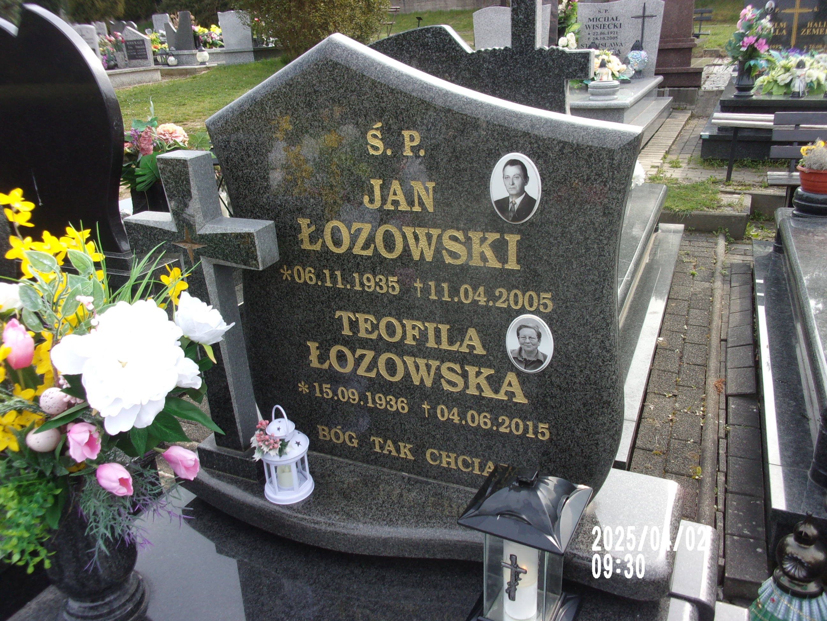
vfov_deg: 49.7
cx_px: 414
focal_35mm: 28
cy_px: 310
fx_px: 669
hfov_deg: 63.4
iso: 80
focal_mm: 5.1
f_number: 3.9
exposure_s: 1/180
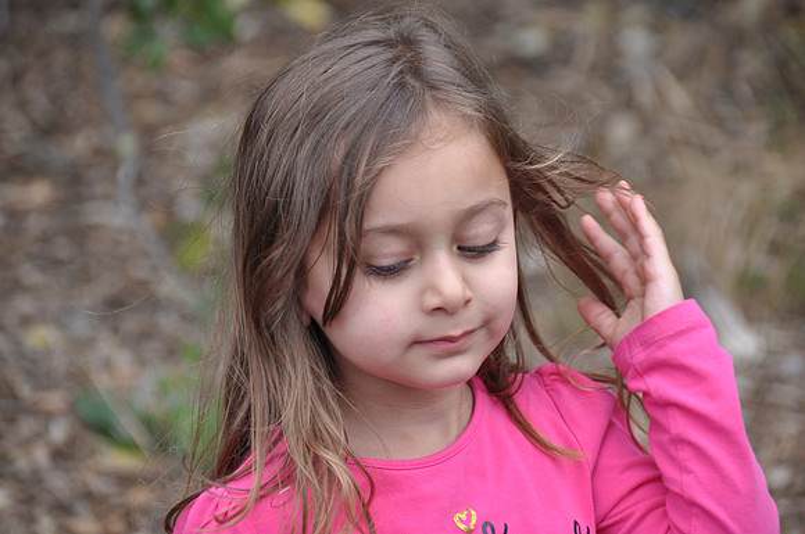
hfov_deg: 7.1
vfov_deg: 4.7
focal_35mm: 292
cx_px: 402
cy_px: 267
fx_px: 6531
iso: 320
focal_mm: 195
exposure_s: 1/500
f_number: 5.6
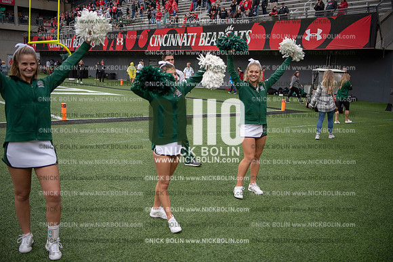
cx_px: 196
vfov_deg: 31.9
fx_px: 459
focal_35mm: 42
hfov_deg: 46.4
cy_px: 131
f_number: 2.8
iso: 250
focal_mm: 42
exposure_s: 1/1000
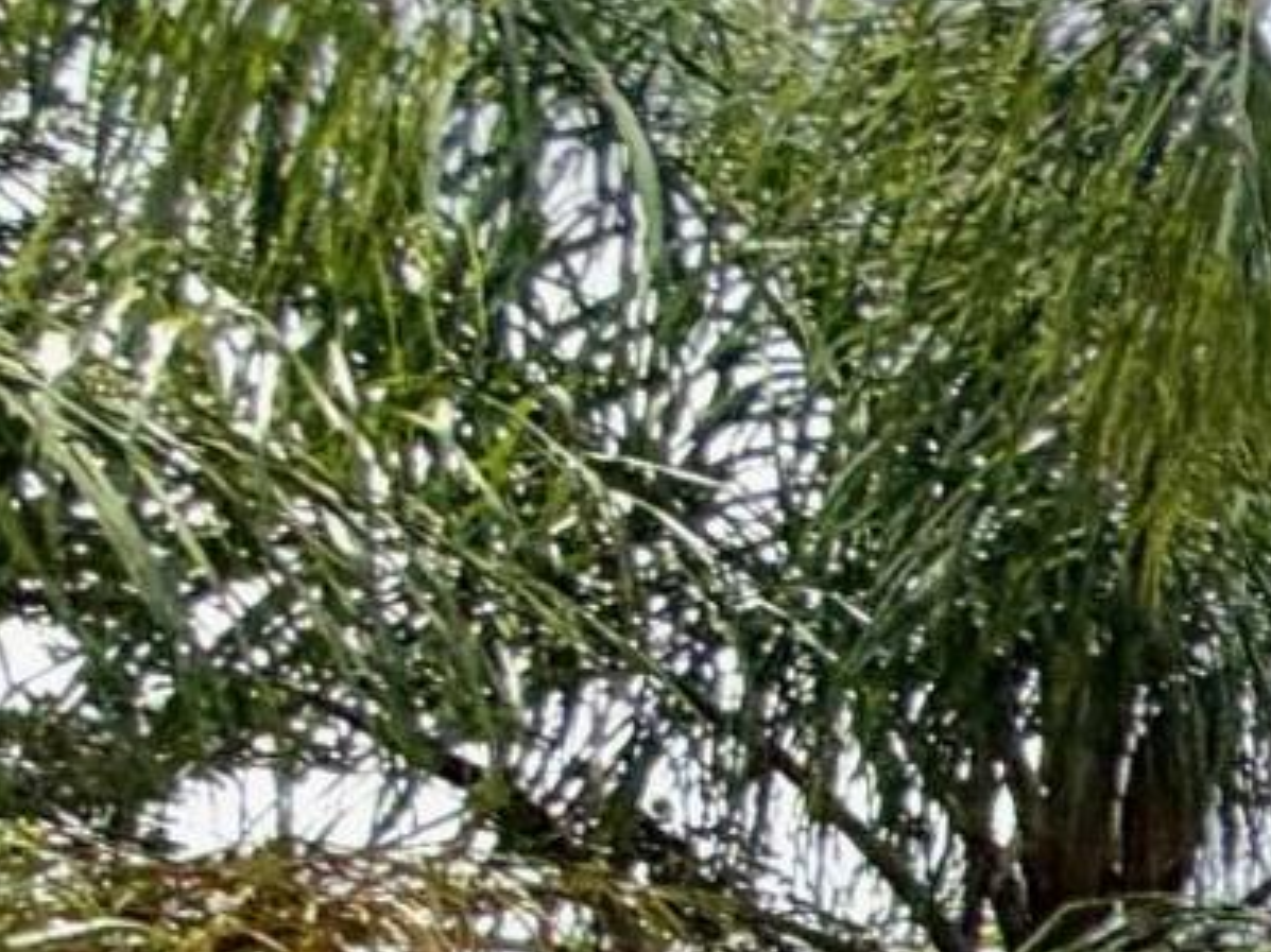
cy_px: 1751
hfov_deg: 9.4
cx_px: 4533
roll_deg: +0.9
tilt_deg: +2.5
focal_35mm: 101
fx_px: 3707
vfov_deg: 13.1
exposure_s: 1/1795
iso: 20
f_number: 2.2
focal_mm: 2.22
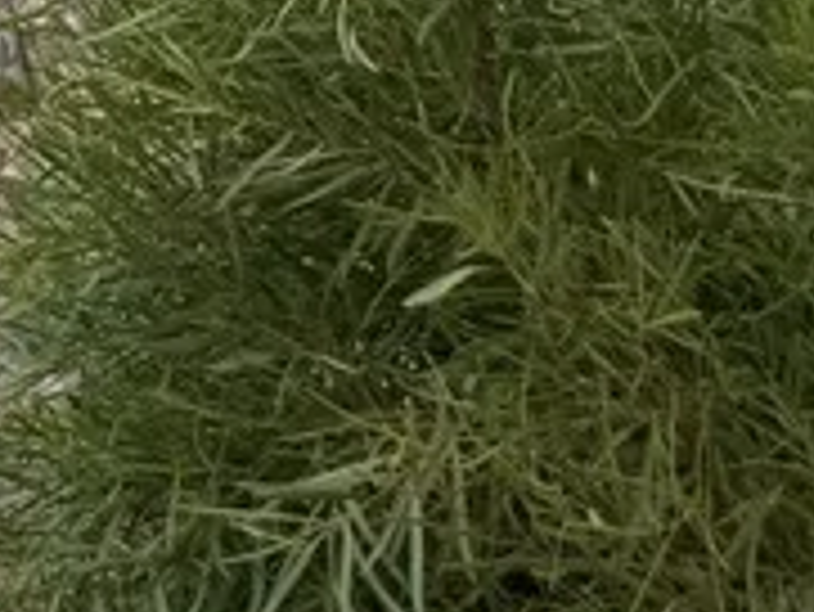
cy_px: -760
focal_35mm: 136
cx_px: -1214
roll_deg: -0.2
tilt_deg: -4.0
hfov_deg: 11.6
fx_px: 3200
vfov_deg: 9.8
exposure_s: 1/4608
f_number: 1.78
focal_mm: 6.76
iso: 80
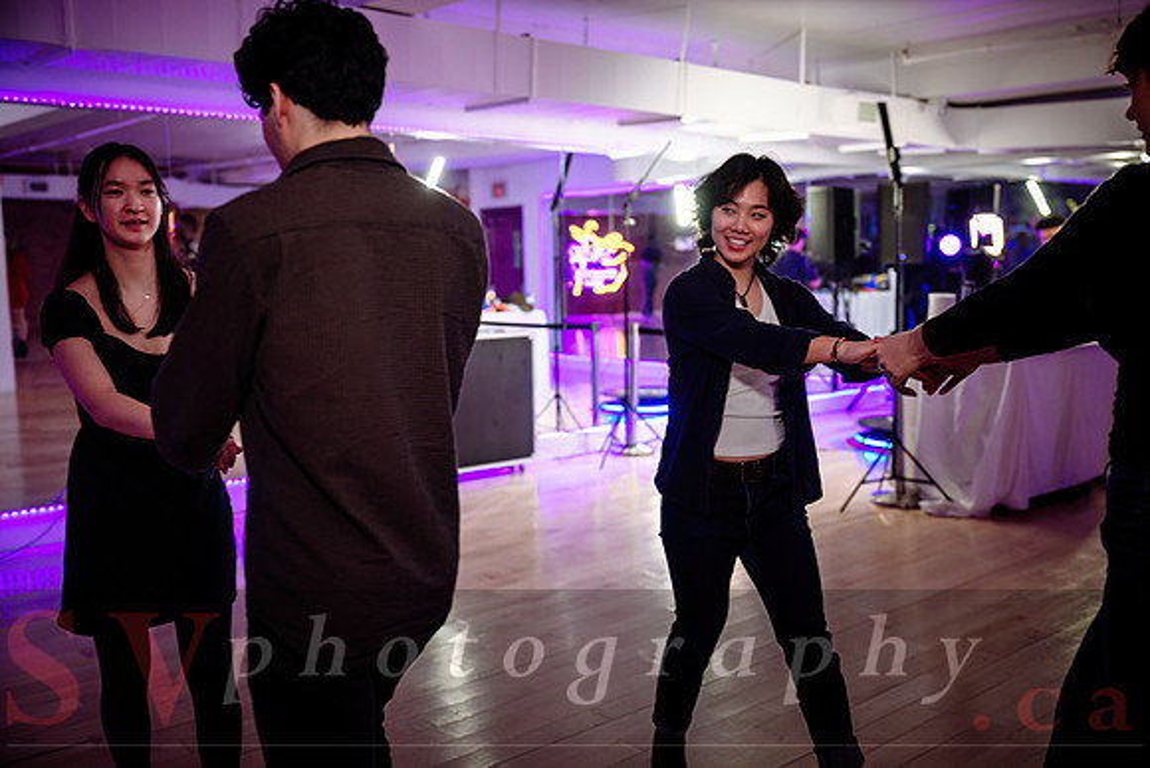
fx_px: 1086
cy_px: 384
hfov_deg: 55.8
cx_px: 575
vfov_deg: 38.9
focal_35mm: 34
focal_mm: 34
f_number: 2
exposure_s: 1/250
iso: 1600
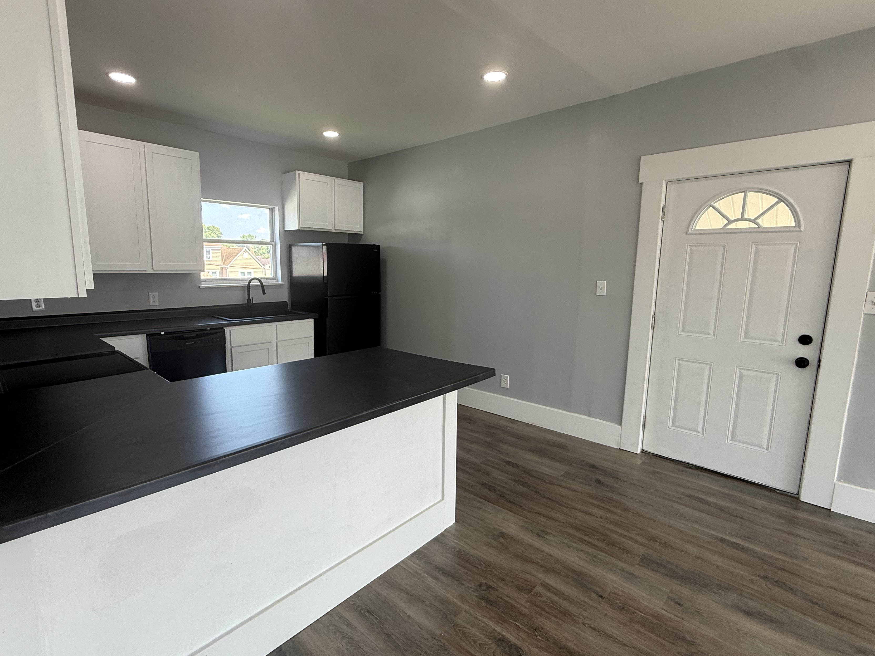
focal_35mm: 17
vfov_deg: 74.7
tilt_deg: -8.6
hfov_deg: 90.9
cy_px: 327
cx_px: 413
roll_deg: -0.8
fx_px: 430
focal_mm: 2.22
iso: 50
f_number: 2.2
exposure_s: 1/99
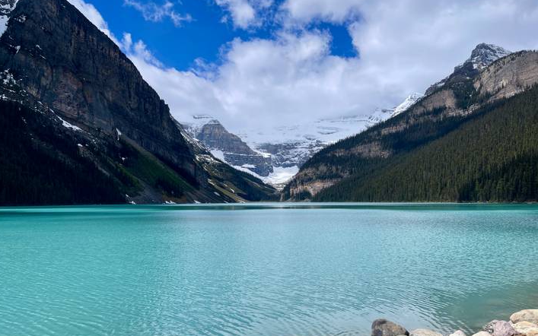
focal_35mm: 27
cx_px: 266
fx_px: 396
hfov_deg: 68.4
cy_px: 174
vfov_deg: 46.0
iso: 32
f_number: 1.6
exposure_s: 1/7937
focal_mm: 5.1
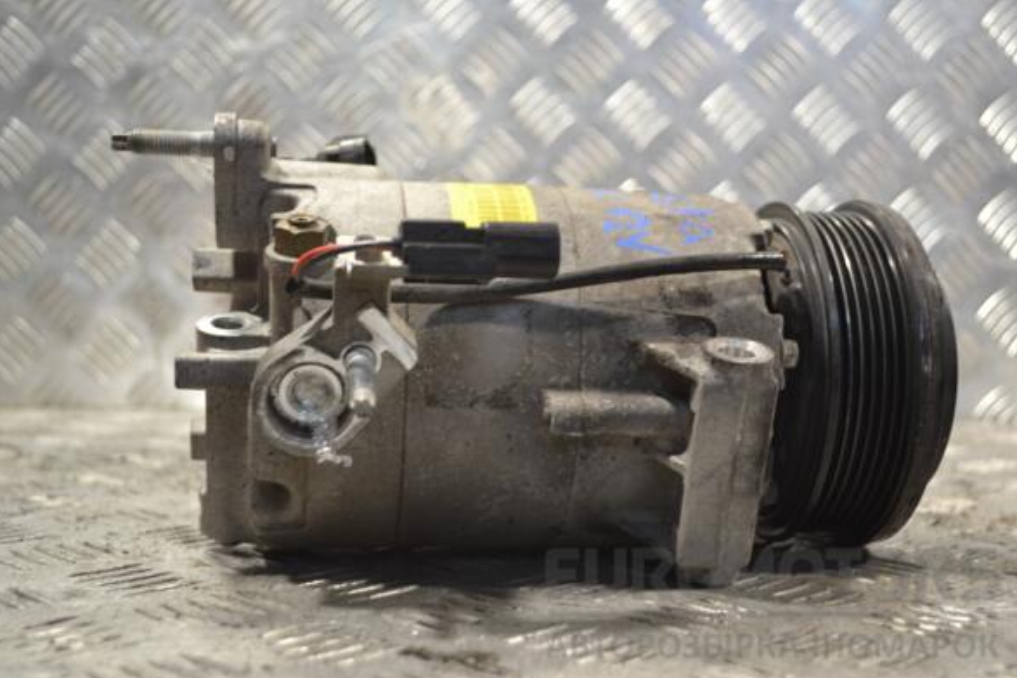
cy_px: 343
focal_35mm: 46
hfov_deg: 42.8
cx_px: 513
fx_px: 1299
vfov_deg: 29.2
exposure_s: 1/30
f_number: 4.5
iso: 250
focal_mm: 30
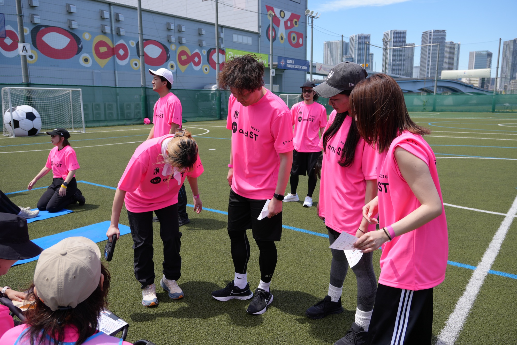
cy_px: 172
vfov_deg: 47.9
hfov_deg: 67.4
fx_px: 388
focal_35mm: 27
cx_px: 258
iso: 100
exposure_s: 1/800
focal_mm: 18
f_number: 4.5
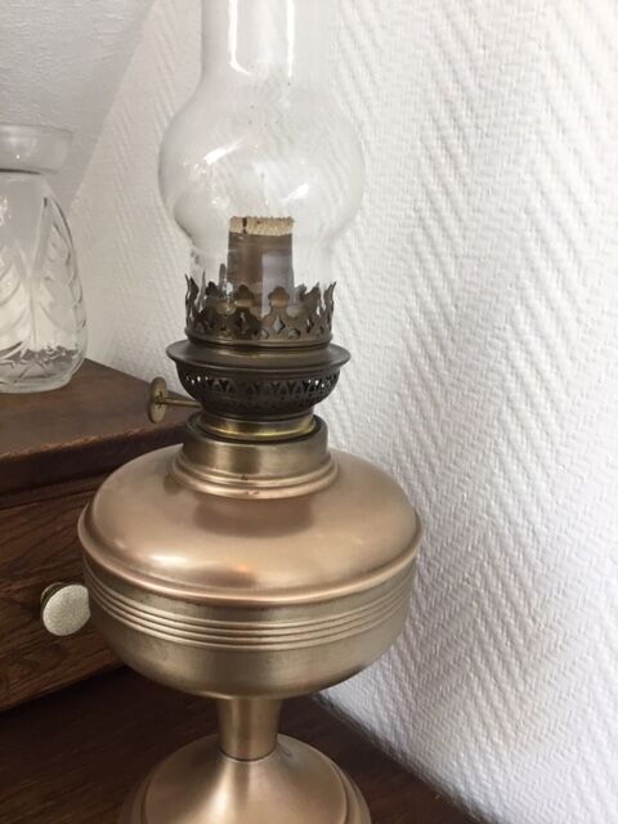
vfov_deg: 58.4
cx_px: 309
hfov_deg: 45.4
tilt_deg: -16.6
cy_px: 412
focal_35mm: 31
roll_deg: -1.7
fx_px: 738
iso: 80
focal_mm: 3.3
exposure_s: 1/33
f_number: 2.4
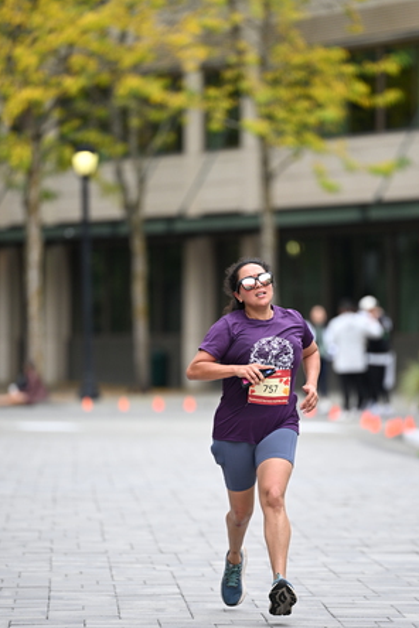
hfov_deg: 5.5
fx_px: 4329
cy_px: 364
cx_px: 240
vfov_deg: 8.3
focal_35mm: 248
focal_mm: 200
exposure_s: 1/2000
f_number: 2.8
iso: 640
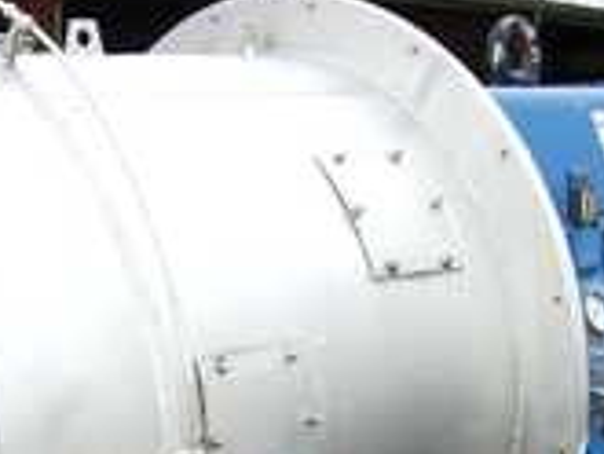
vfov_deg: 15.7
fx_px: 1606
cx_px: 326
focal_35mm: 92
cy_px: 465
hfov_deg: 21.3
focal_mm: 6.2
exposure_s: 1/200
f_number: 2.7
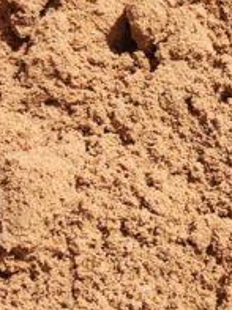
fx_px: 699
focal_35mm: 78
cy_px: 135
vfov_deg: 25.0
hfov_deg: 17.0
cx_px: 354
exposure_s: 1/2365
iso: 20
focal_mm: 5.4
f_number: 1.8
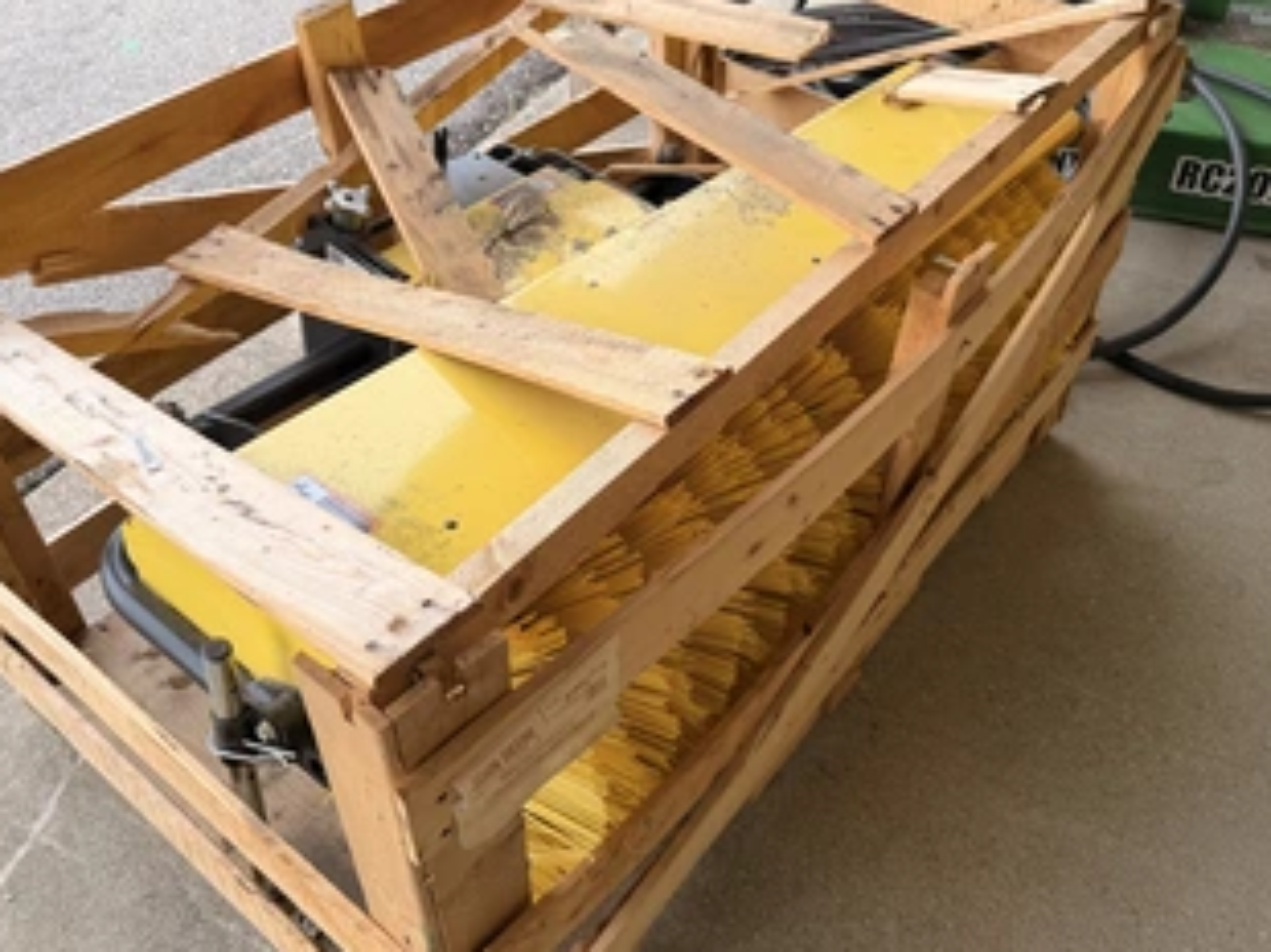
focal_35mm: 31
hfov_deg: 58.3
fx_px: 1137
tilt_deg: -42.6
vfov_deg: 45.4
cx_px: 697
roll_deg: -0.7
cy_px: 451
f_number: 1.78
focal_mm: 6.76
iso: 80
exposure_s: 1/481
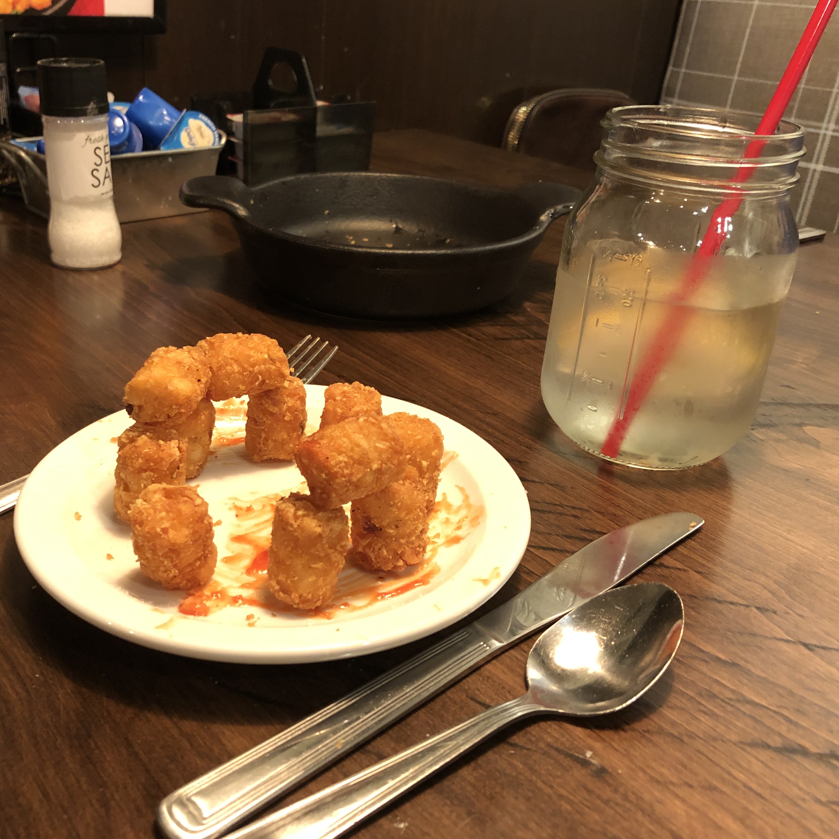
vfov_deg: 48.4
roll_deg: -2.4
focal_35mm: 34
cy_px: 410
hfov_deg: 48.1
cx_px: 326
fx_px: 932
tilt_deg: -26.1
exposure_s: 1/7
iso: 100
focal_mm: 3.99
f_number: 1.8
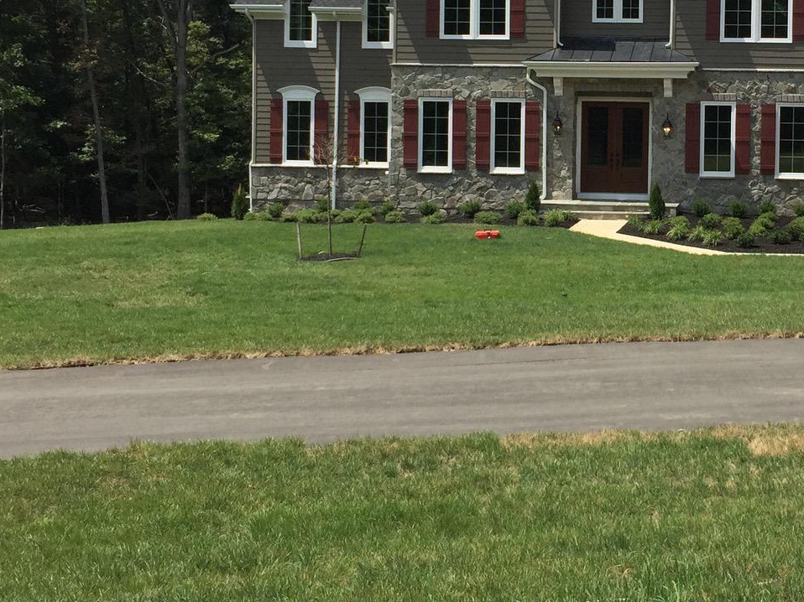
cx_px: 675
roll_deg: -0.9
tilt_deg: -0.7
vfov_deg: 23.5
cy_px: 173
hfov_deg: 30.2
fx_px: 1440
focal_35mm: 62
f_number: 2.2
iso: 32
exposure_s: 1/2825
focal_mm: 4.15
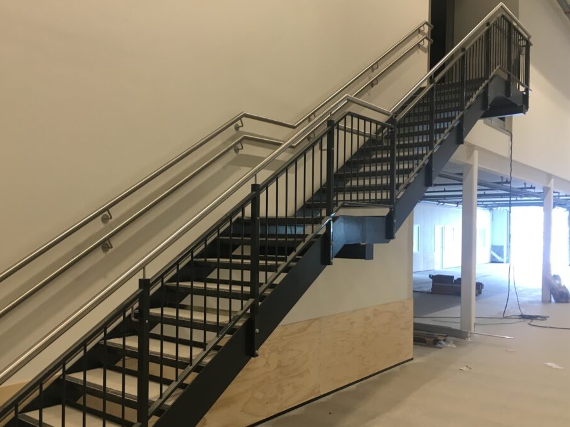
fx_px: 543
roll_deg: -1.4
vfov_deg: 42.9
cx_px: 277
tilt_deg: +0.1
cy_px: 240
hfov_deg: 55.3
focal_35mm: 33
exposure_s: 1/33
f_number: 2.2
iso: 64
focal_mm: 4.15
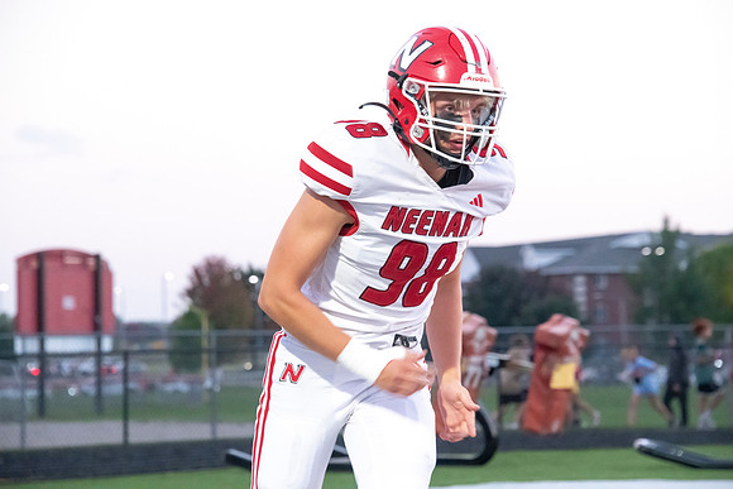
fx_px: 3462
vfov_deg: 8.1
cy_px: 244
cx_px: 366
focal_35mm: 170
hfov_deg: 12.1
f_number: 7.1
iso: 10000
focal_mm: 170
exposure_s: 1/320
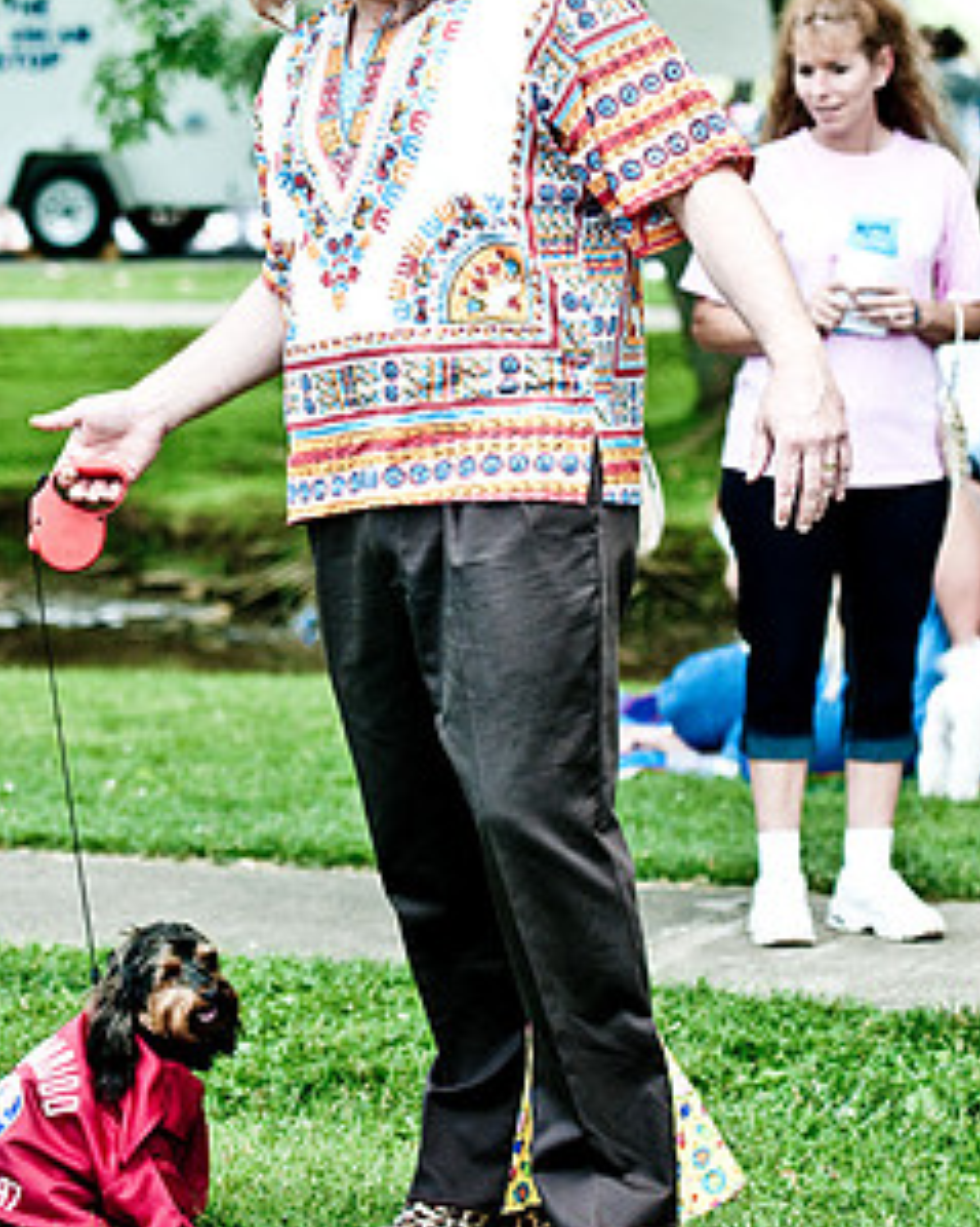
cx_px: 375
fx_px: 5369
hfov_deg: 10.4
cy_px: 456
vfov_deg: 13.0
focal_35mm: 148
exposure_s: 1/1000
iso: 200
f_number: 2.8
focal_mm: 70
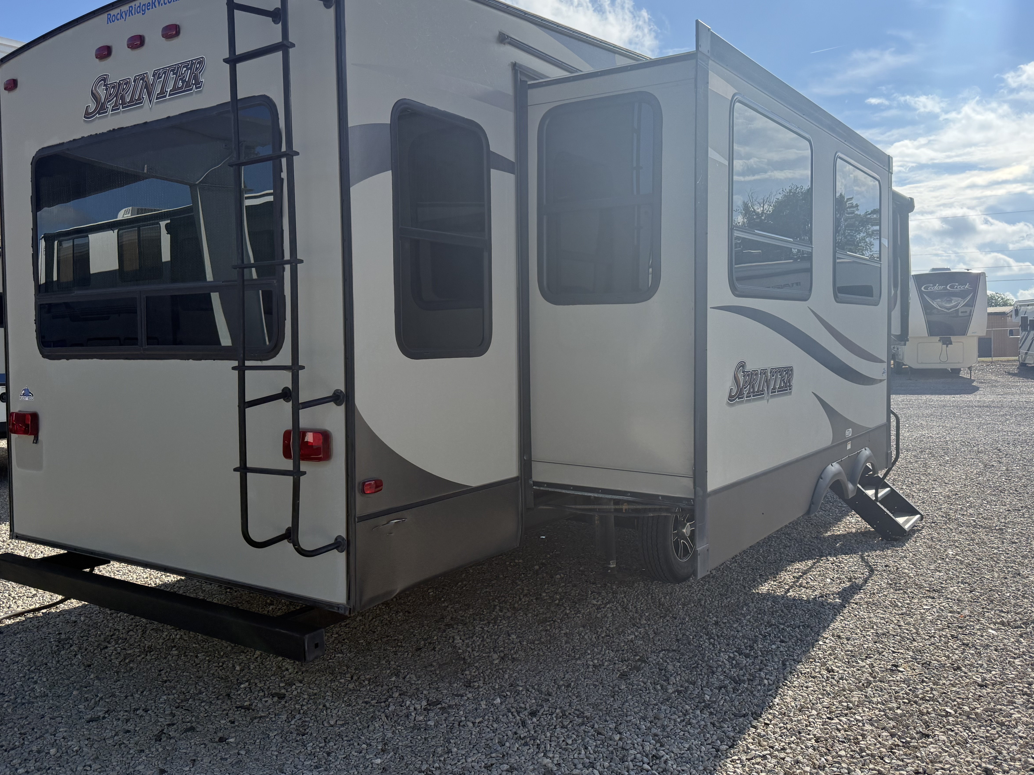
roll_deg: +0.7
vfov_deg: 48.2
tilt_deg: -0.7
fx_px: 866
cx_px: 531
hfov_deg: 61.7
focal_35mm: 29
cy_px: 356
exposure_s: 1/6173
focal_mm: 6.76
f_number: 1.78
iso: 100
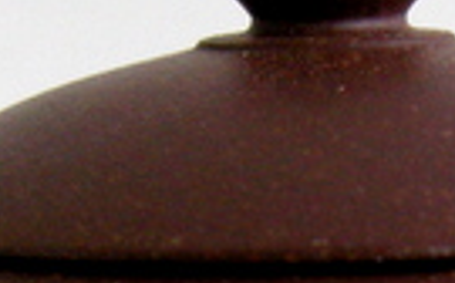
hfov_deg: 9.5
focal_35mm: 220
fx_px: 2725
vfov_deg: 5.8
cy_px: 600
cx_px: 415
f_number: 2.7
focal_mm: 7.5
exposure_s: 1/60
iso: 207
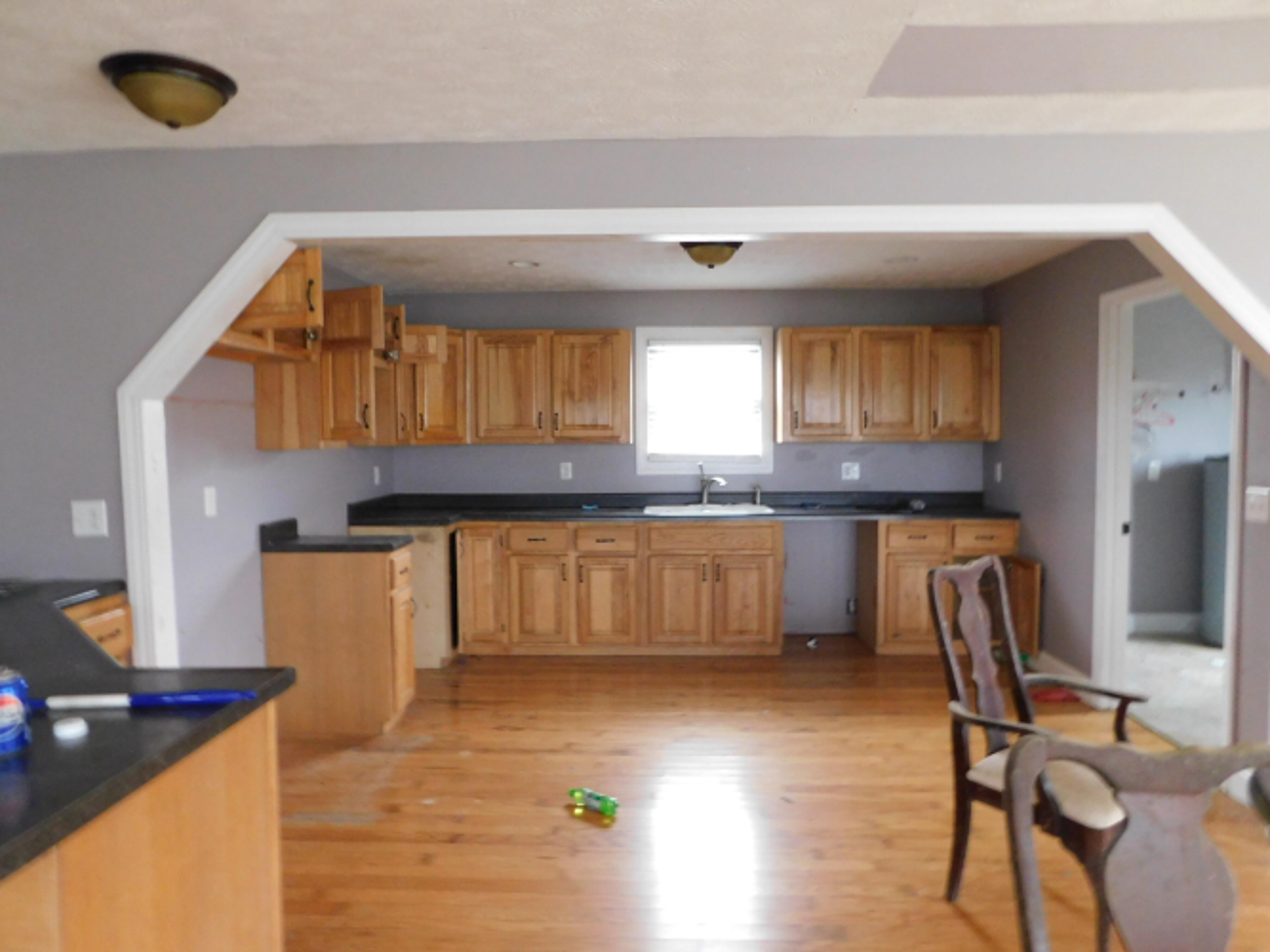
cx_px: 635
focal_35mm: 23
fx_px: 844
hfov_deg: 73.9
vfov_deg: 58.9
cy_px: 476
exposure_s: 1/20
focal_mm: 4
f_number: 3
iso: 400
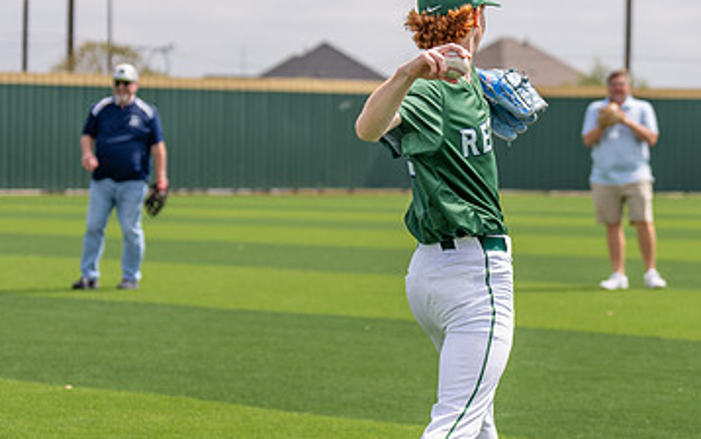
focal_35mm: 146
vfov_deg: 9.0
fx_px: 2790
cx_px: 485
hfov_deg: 14.3
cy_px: 207
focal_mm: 70
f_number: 2.8
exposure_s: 1/2000
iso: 125
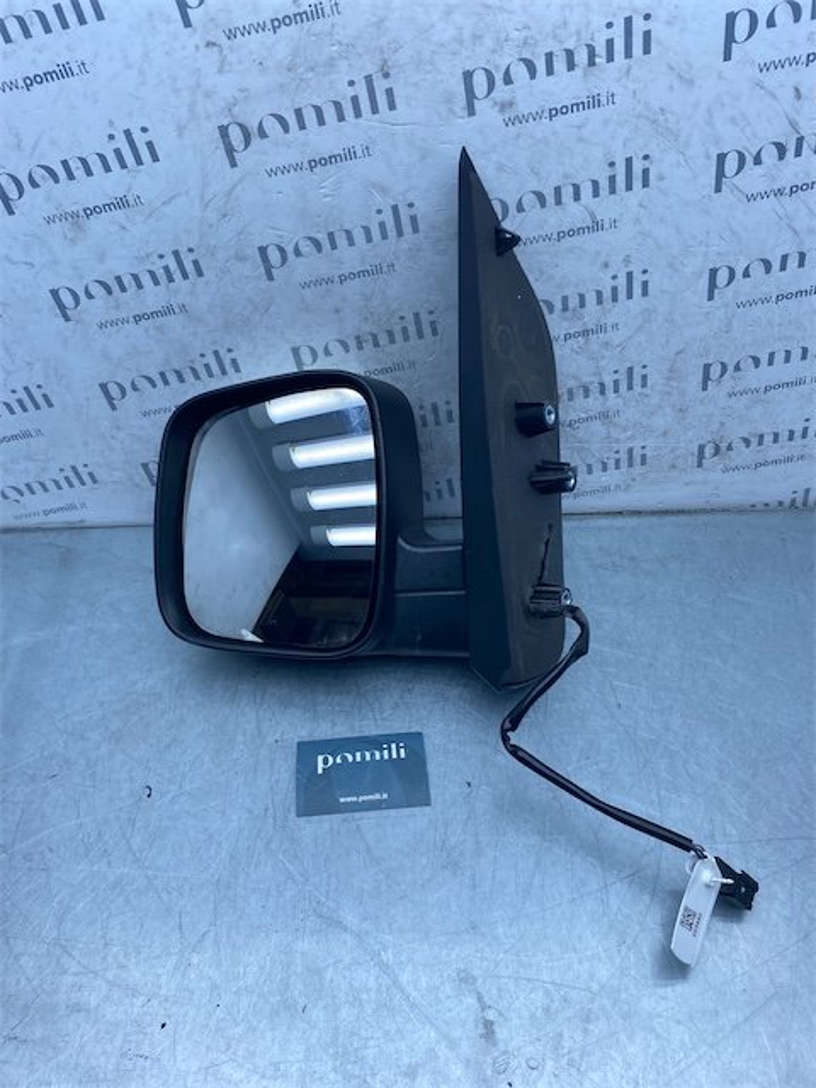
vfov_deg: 67.3
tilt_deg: -45.3
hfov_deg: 53.1
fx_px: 817
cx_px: 408
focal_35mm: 26
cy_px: 544
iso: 32
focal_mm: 4.25
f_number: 1.8
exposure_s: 1/949
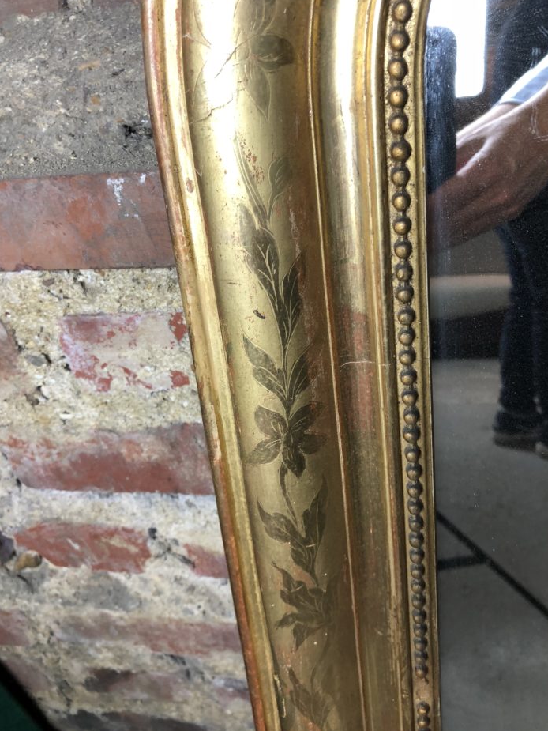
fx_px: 654
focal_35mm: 31
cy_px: 350
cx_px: 277
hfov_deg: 45.5
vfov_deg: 58.3
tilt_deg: -33.2
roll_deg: +10.7
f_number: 1.8
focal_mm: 4
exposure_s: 1/20
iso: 40
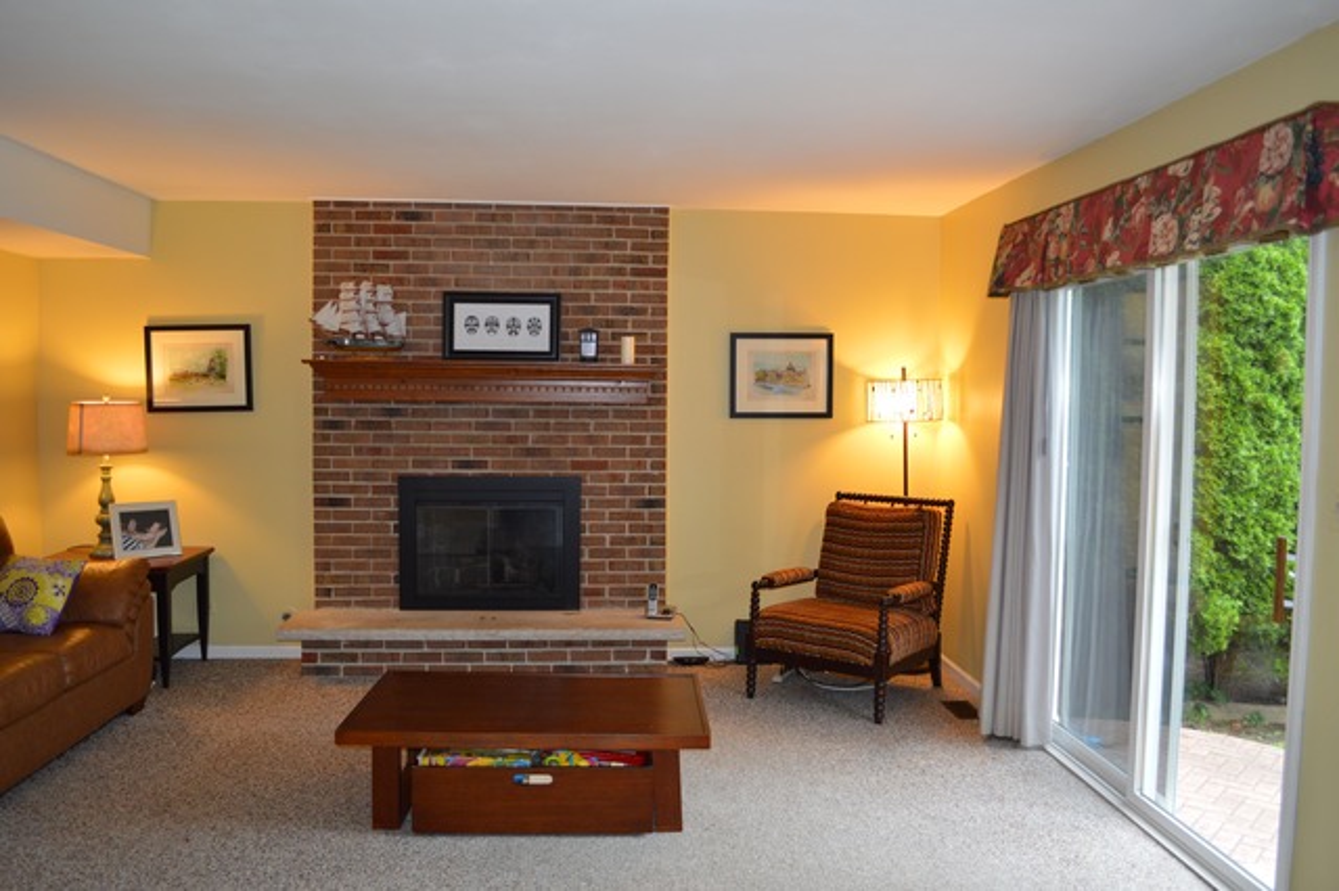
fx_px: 1004
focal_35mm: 27
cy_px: 446
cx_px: 670
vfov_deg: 47.9
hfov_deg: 67.4
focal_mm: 18
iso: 450
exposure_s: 1/60
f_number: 3.5
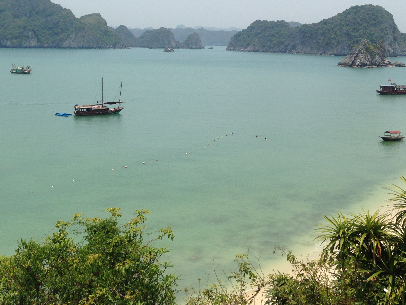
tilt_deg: -4.5
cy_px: 78
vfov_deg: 28.2
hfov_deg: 37.4
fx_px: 598
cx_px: 235
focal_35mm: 51
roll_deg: -0.8
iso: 50
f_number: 2.4
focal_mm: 4.12
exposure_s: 1/1938
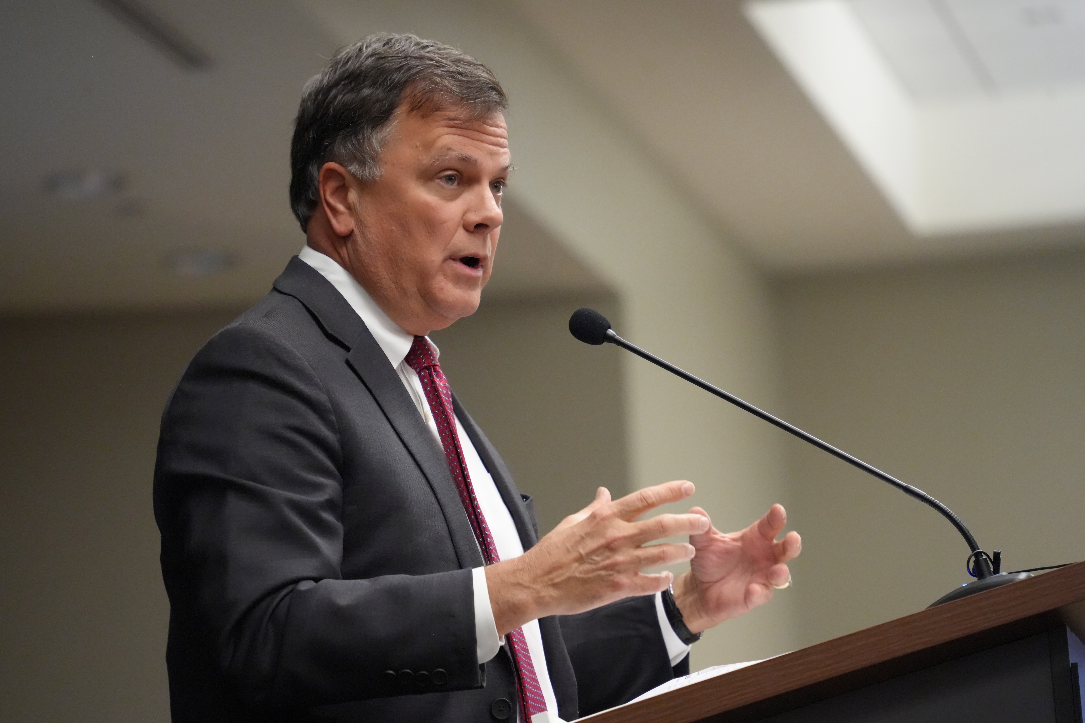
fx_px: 5304
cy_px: 362
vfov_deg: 7.8
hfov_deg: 11.7
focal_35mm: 176
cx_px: 542
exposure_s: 1/200
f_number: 5.6
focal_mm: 176
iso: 10000
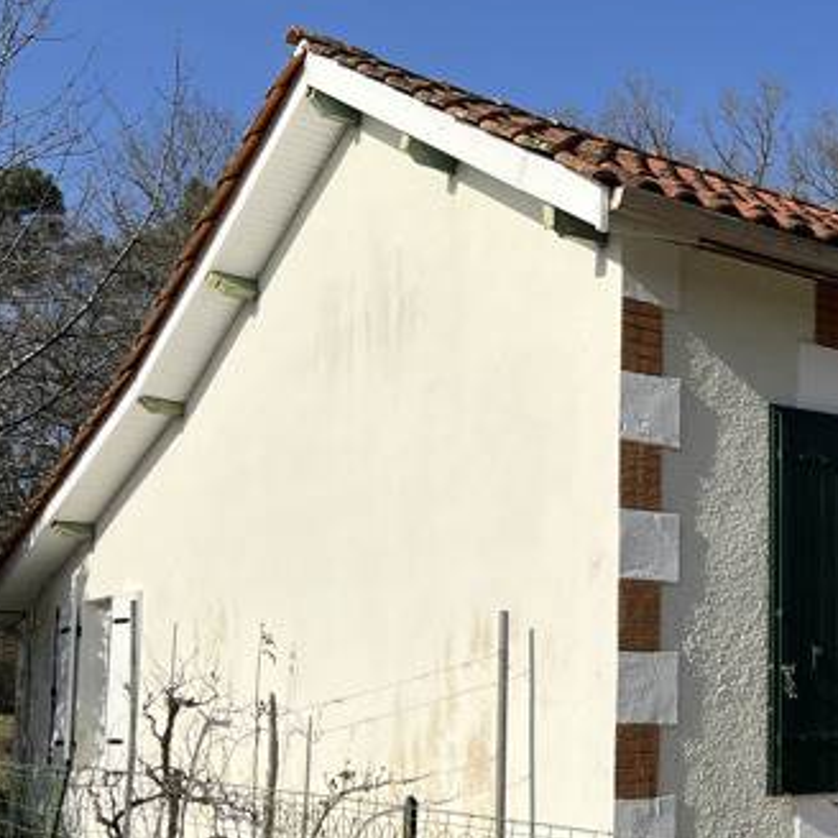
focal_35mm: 56
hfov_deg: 27.9
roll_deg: -0.4
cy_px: 567
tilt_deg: +4.6
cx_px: 920
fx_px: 1534
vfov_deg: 30.3
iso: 50
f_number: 1.6
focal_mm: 5.1
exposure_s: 1/4310
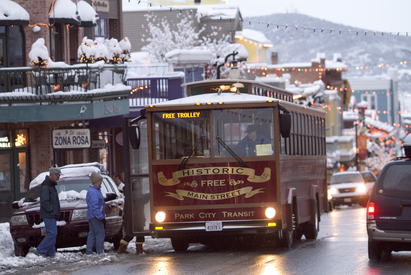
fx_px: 2023
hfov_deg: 11.6
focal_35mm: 177
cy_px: 138
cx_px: 206
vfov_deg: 7.8
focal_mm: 118
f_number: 3.3
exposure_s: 1/125
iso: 800
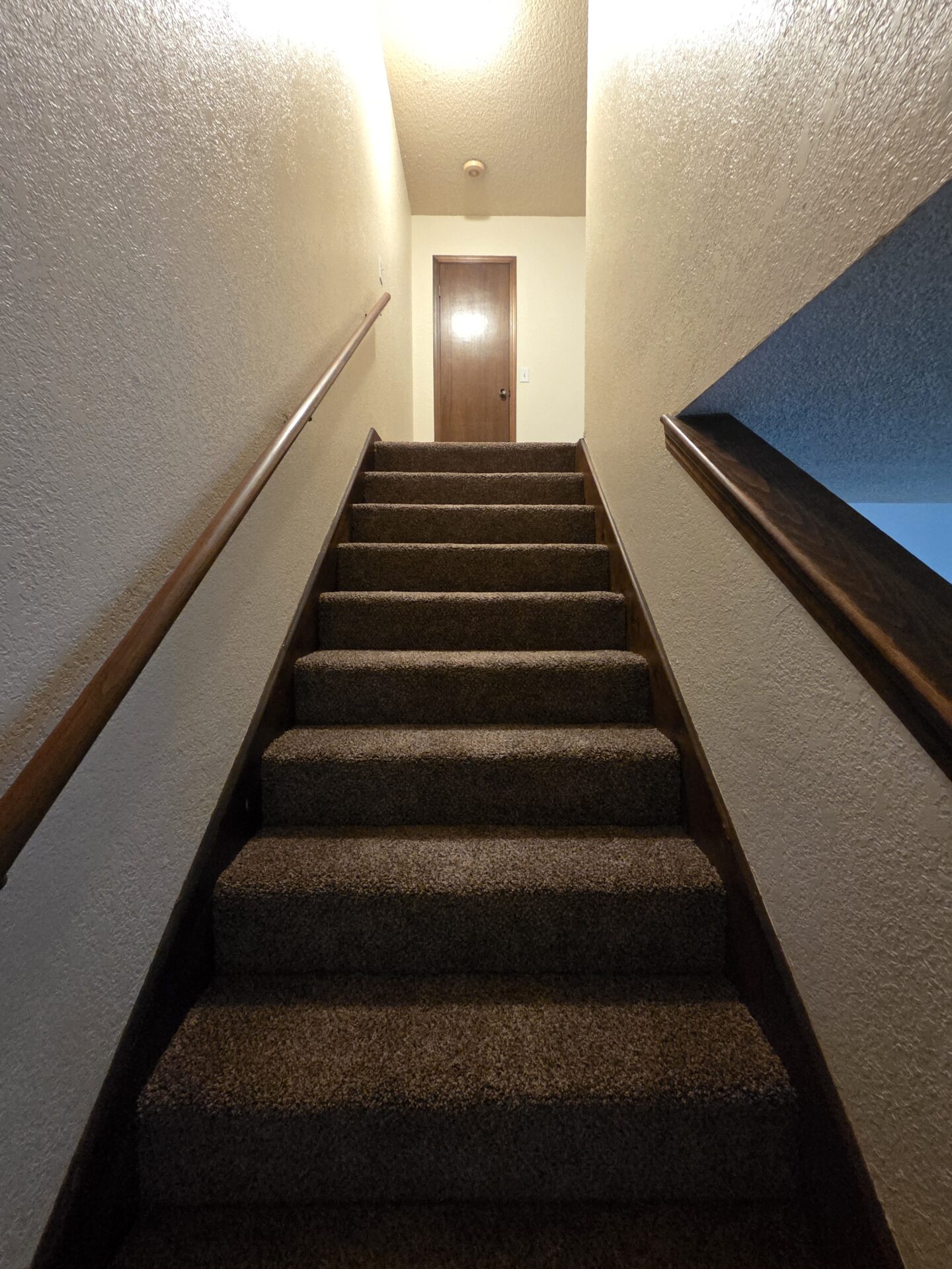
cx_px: 476
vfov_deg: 106.2
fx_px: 477
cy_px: 634
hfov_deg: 89.9
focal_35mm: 13
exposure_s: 1/60
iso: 1600
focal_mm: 2.2
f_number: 2.2
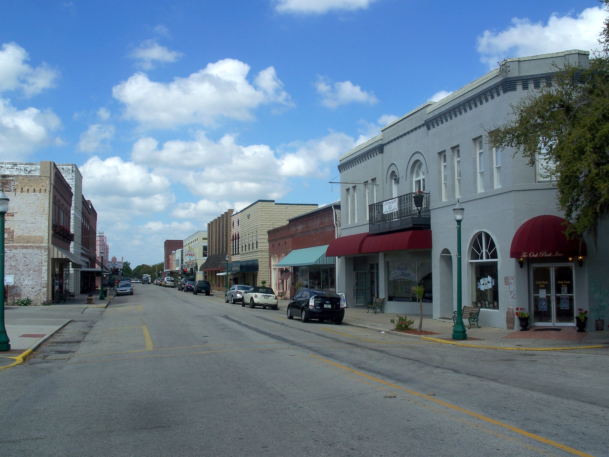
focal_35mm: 37
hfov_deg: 50.1
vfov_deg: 38.7
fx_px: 651
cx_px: 304
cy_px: 228
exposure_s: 1/500
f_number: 5.6
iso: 64
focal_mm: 7.8
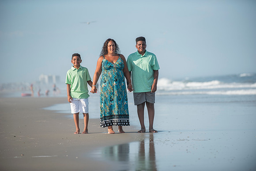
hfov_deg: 11.7
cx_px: 128
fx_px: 1245
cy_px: 86
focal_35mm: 175
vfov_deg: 7.9
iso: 250
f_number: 3.5
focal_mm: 175
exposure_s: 1/4000
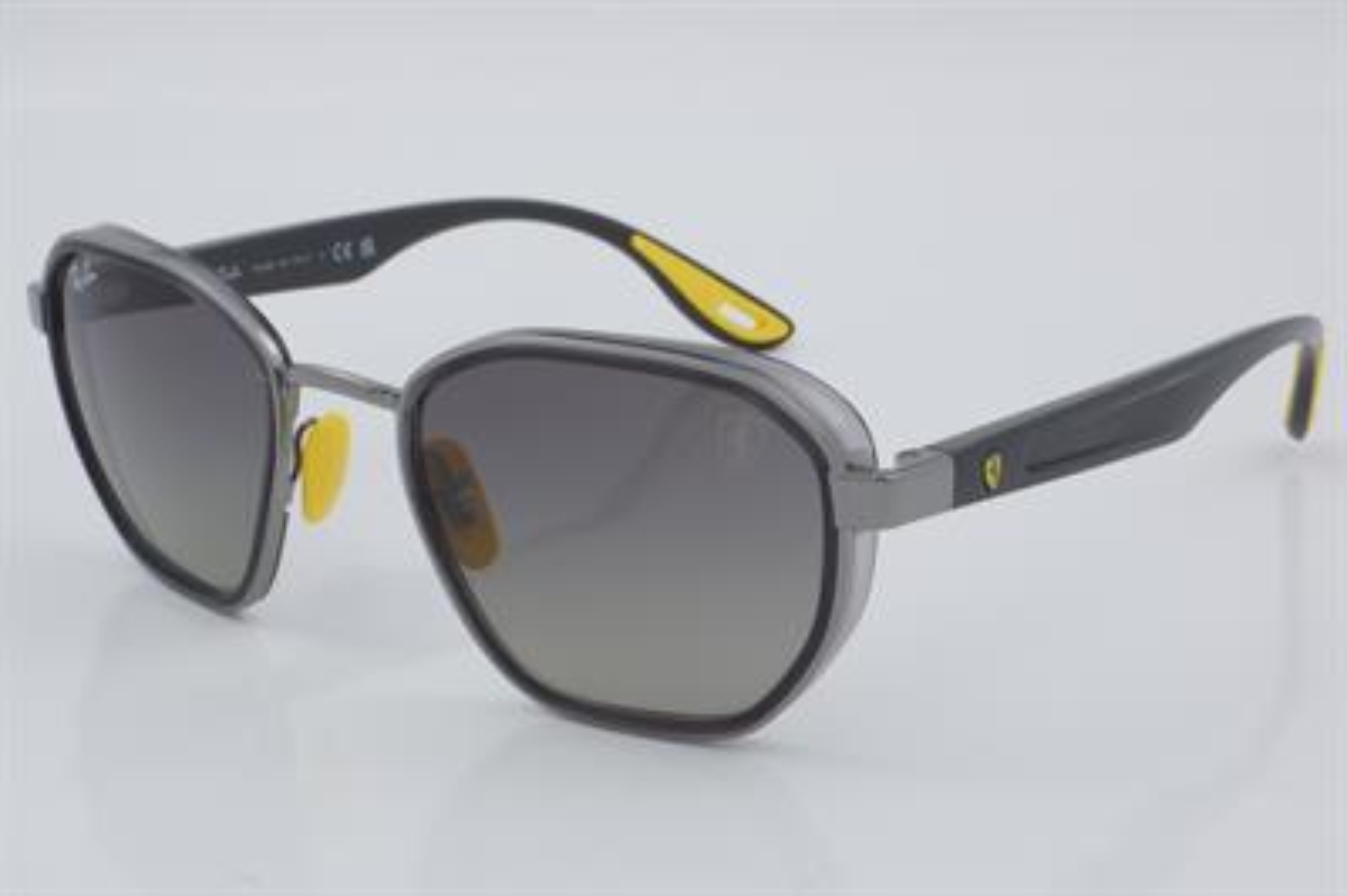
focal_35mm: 75
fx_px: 2804
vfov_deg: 18.2
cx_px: 674
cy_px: 448
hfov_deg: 27.0
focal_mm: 50
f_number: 32
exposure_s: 1/4
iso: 100
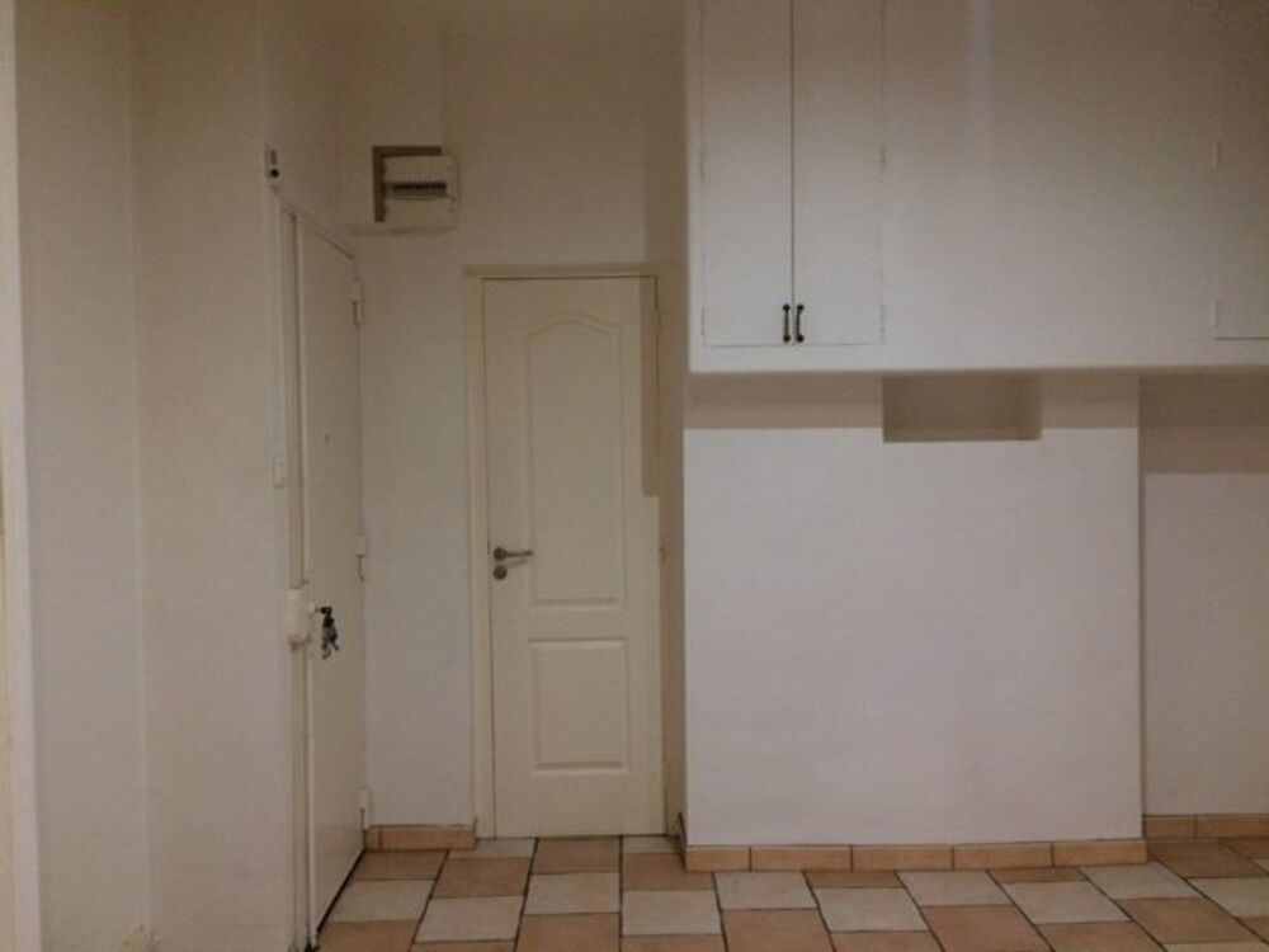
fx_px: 1063
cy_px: 476
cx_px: 634
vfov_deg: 48.2
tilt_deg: -2.1
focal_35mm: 29
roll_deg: +0.1
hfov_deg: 61.7
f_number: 2.2
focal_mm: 4.15
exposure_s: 1/17
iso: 250
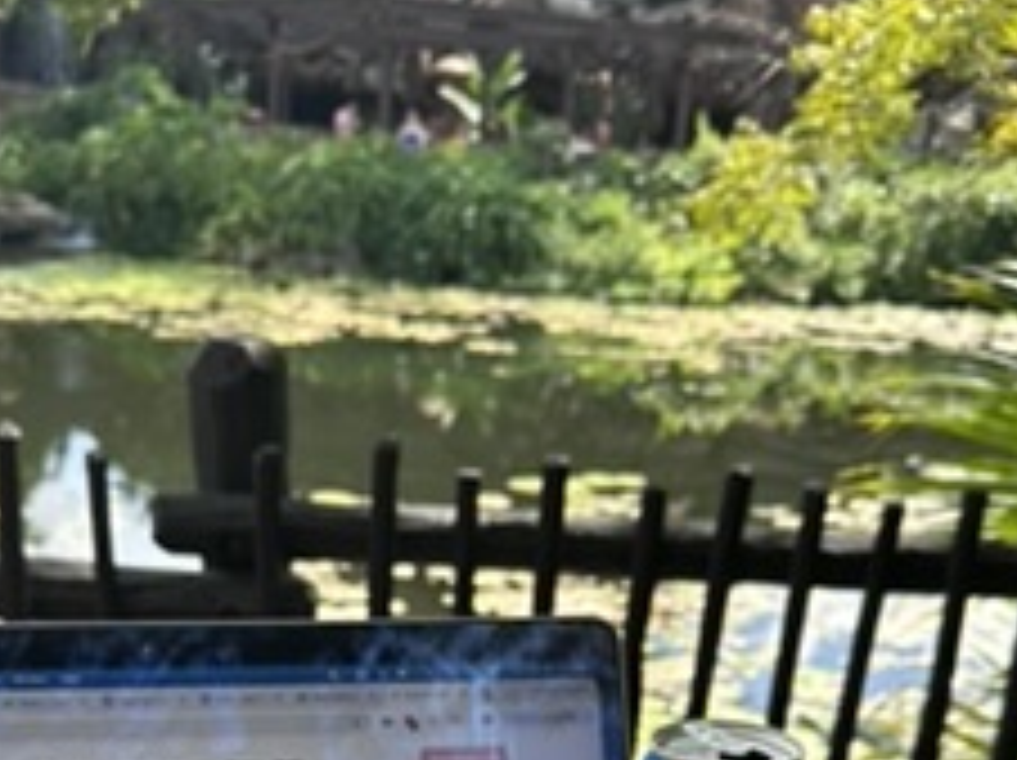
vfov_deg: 25.8
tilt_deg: -26.8
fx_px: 1497
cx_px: 414
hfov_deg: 37.4
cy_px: 886
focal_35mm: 51
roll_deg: -4.0
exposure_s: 1/529
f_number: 1.78
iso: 80
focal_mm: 6.86
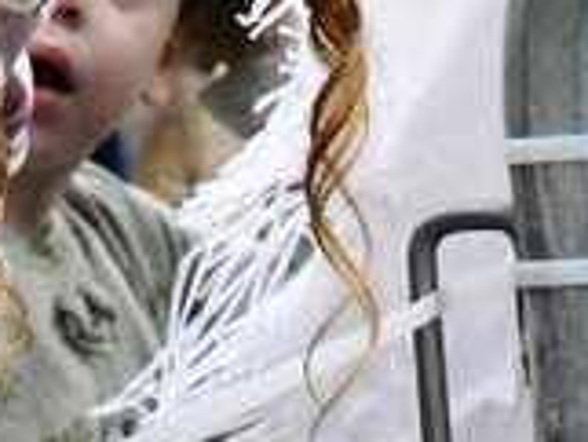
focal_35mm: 268
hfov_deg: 7.3
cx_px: -95
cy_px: -1054
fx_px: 4556
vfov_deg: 5.2
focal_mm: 32
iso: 2500
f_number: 5.6
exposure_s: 1/200
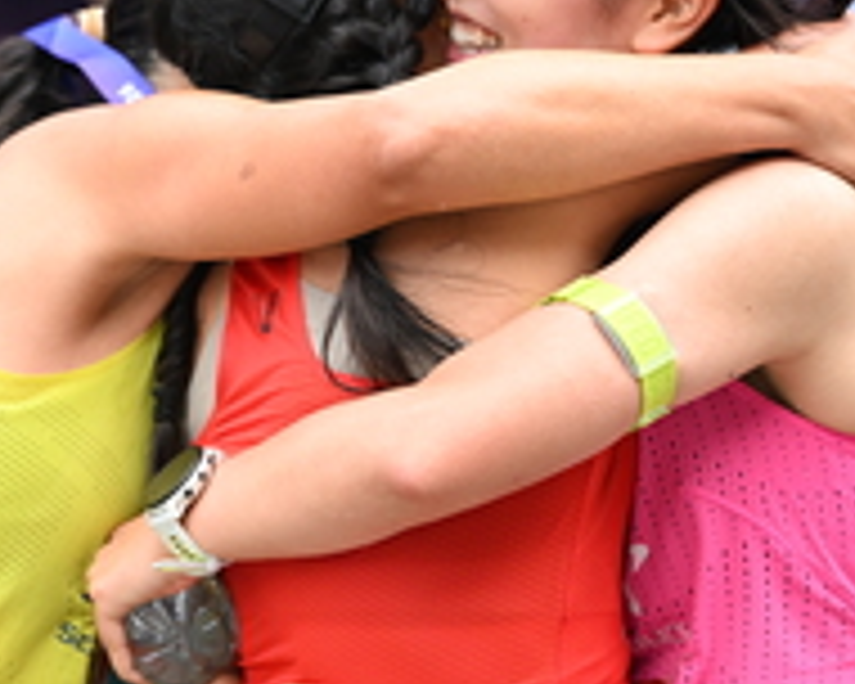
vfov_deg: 7.0
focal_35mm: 220
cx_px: 104
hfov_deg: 8.8
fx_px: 5567
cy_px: 299
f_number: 2.8
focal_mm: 81
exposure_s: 1/1250
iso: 1250
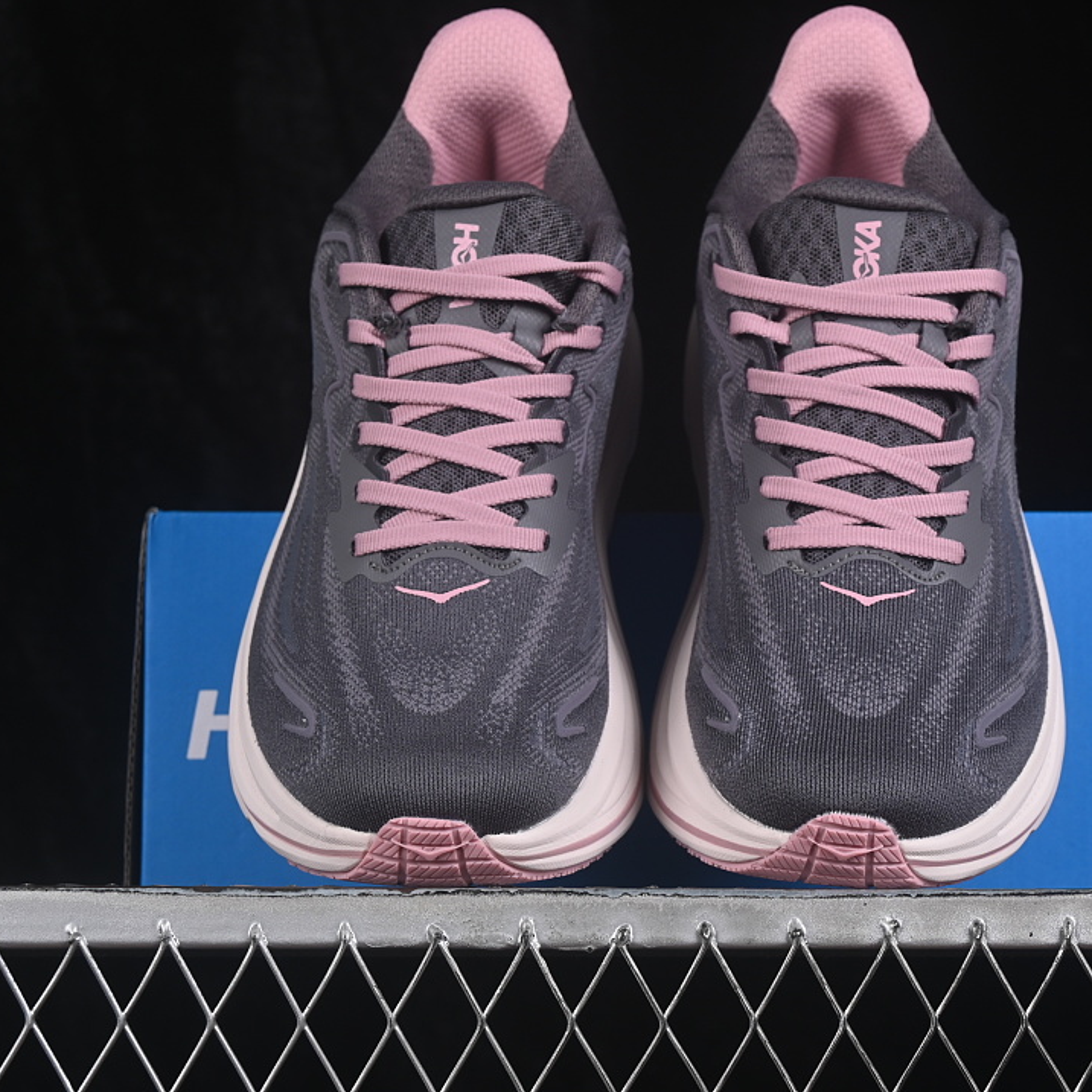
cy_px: 545
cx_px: 659
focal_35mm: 96
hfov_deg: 18.1
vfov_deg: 18.1
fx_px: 3426
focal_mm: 50
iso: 160
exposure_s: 1/80
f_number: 8
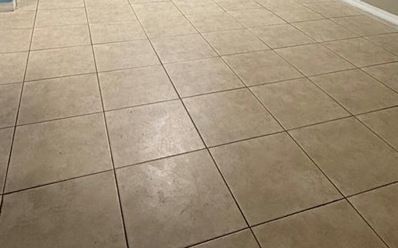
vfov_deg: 30.8
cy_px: -48
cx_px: 198
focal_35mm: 35
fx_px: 380
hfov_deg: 55.3
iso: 500
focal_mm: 2.22
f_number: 2.2
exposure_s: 1/120
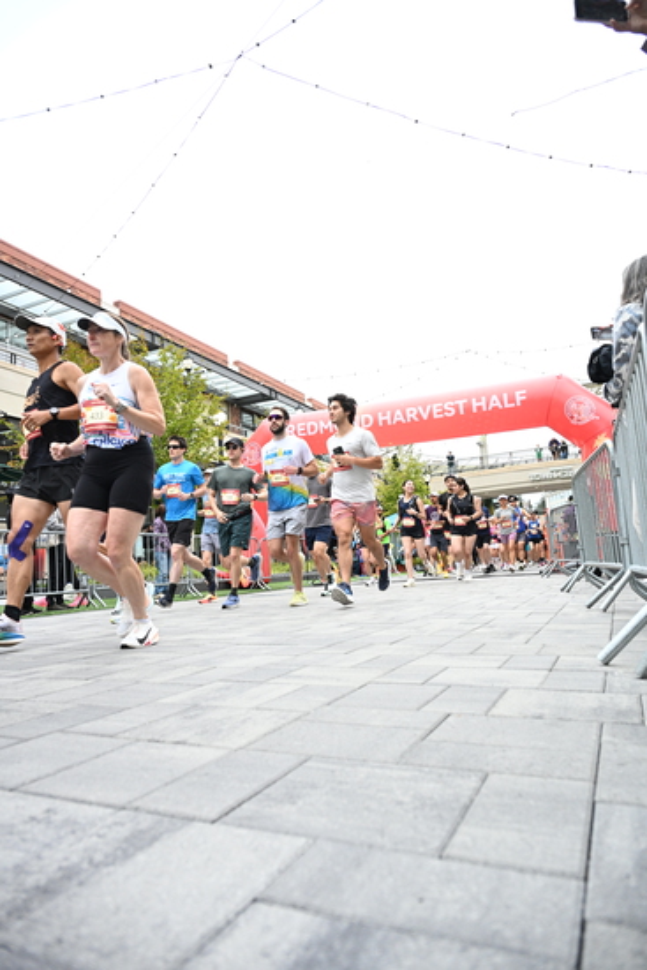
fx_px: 647
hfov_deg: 53.2
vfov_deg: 73.7
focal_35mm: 24
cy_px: 485
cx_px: 324
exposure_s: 1/640
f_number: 4
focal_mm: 24
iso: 2000
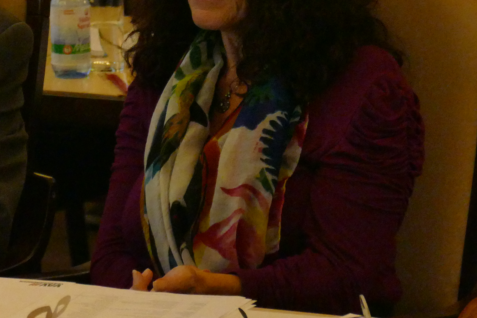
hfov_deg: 7.6
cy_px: -31
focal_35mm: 269
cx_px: 91
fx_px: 3565
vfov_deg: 5.1
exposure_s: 1/125
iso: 3200
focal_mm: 44.41
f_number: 3.9
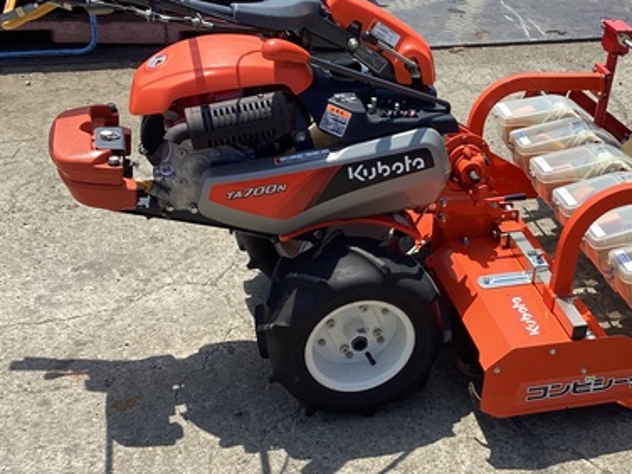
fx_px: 949
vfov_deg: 28.0
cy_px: 203
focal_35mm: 52
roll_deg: -6.8
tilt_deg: -28.8
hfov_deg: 36.1
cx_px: 458
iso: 25
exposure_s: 1/1072
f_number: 2.4
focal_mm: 3.3
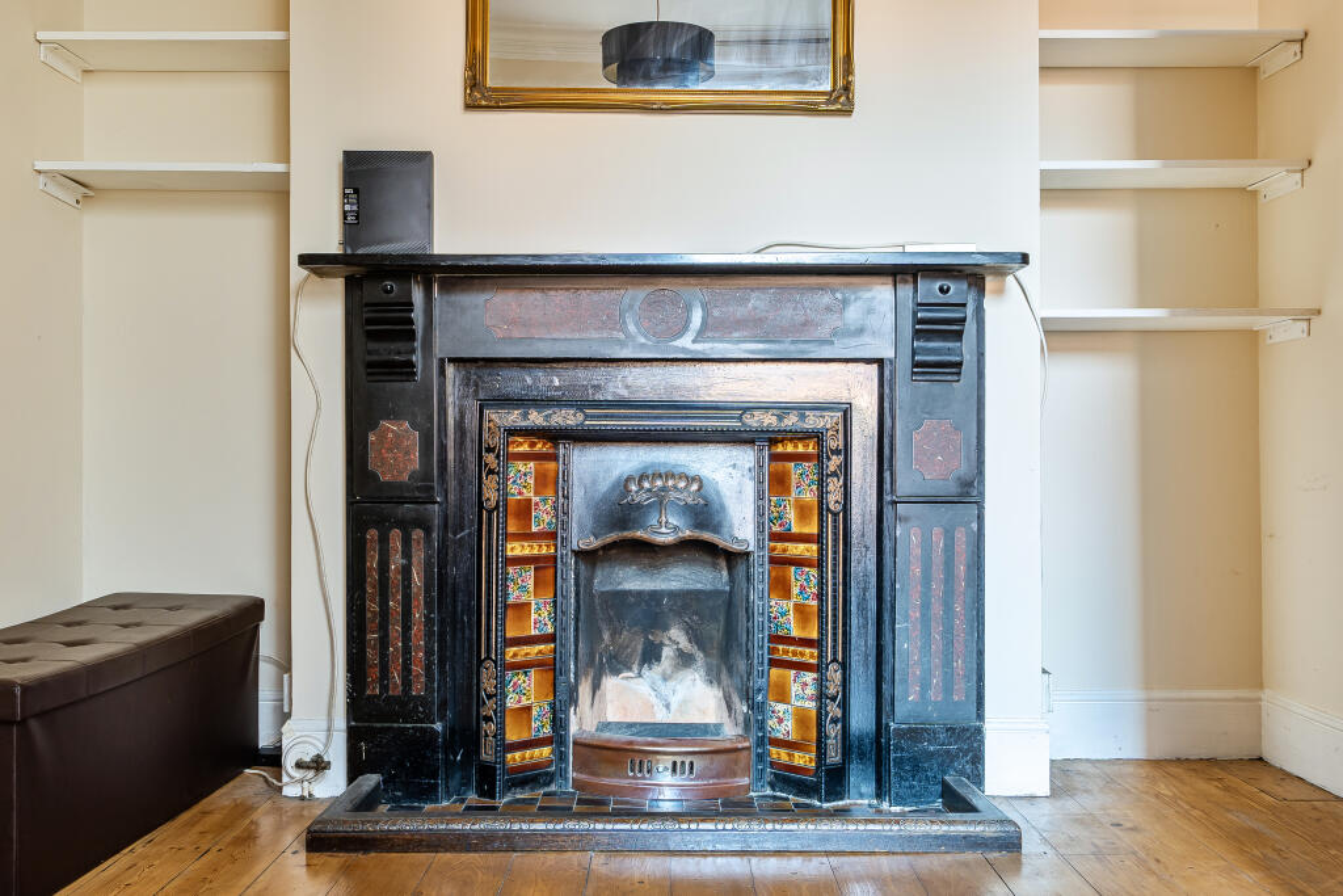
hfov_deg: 53.1
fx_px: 1343
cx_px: 672
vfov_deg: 36.9
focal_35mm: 36
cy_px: 448
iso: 100
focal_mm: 24
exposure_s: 2
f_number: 8
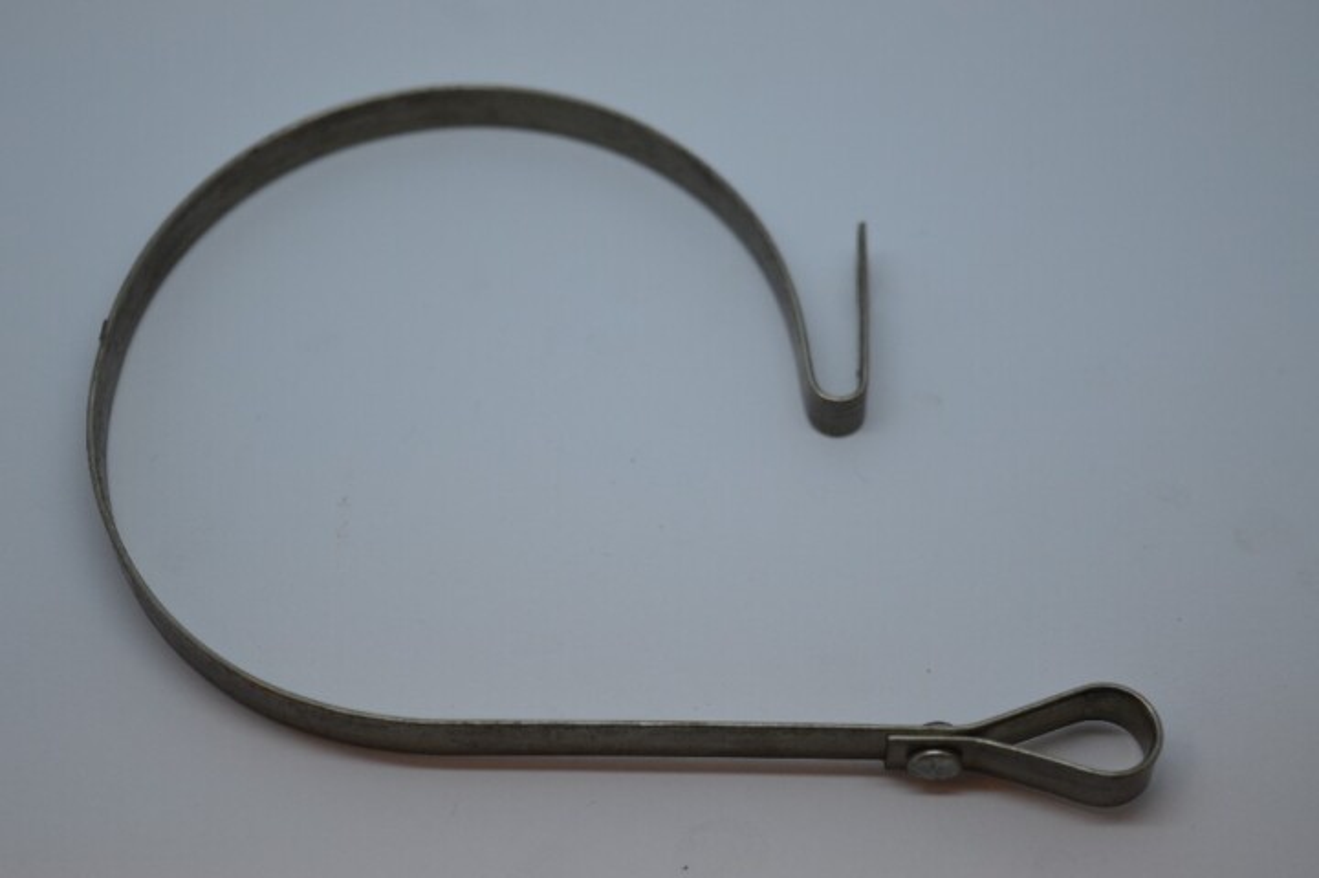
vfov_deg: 18.9
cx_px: 660
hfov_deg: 28.1
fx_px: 2636
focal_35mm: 72
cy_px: 439
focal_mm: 48
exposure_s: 1/125
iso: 200
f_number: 5.6
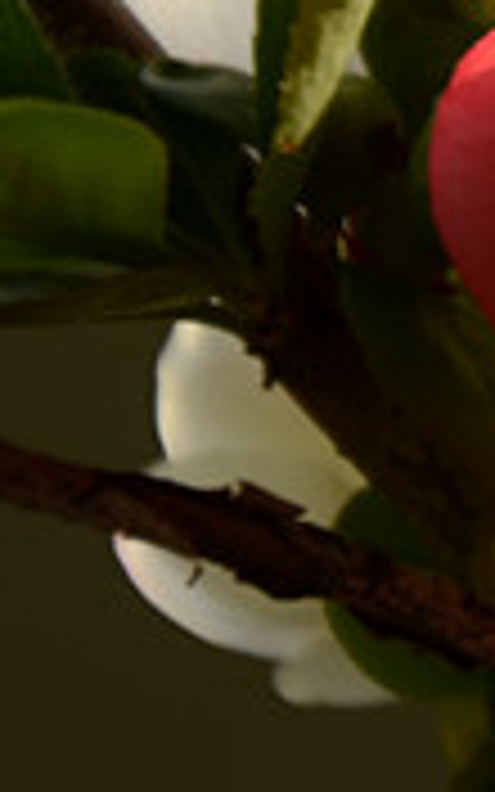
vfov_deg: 2.9
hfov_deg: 1.8
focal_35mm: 729
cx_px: 1328
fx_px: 15742
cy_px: -70
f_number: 5.6
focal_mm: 105
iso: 100
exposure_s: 1/30
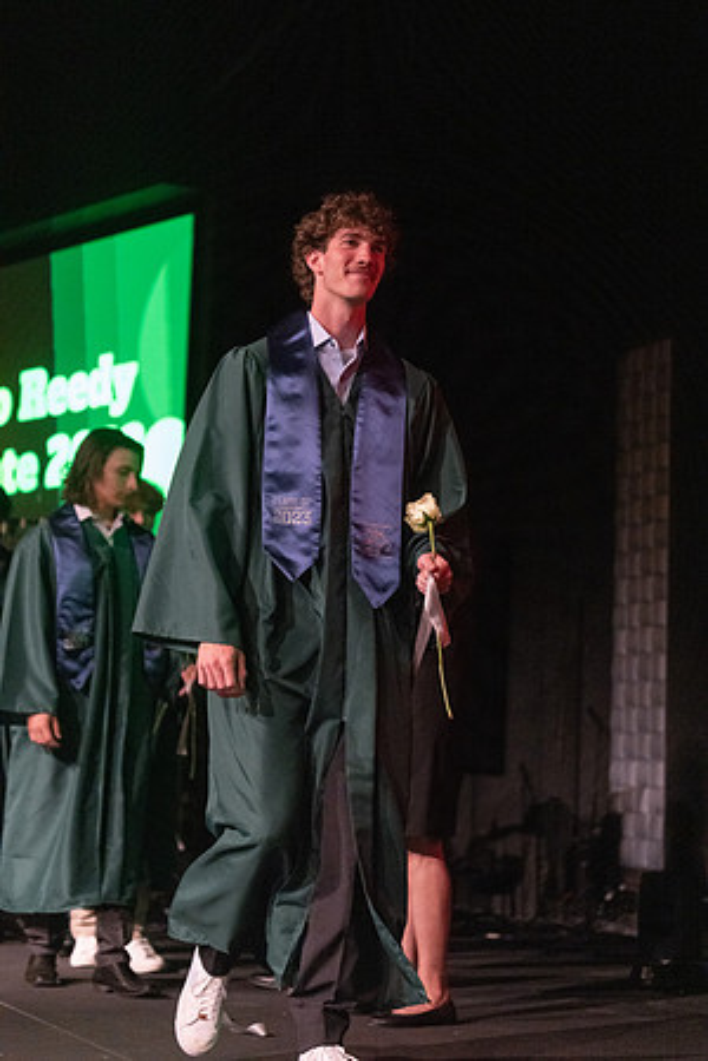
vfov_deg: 28.8
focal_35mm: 70
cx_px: 354
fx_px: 2065
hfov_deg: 19.5
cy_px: 530
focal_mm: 70
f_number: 2.8
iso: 16000
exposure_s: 1/1000
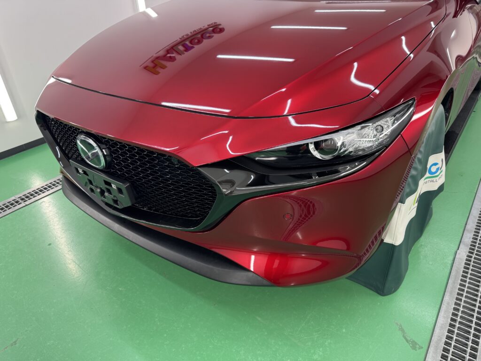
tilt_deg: -31.1
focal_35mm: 24
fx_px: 333
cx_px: 240
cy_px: 180
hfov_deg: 71.6
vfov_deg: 56.8
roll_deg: +3.5
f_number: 1.78
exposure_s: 1/100
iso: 80
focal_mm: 6.76
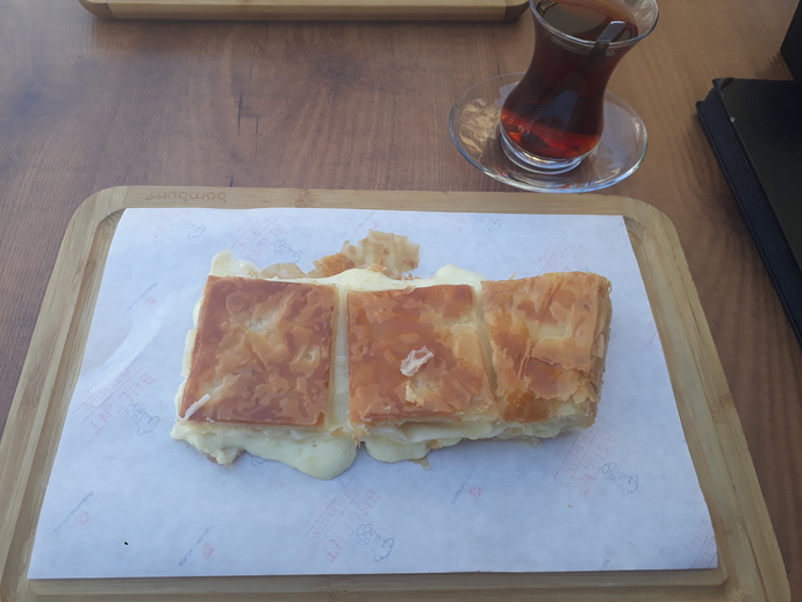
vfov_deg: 51.4
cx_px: 401
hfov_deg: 65.3
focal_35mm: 27
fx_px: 626
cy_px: 301
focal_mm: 3.6
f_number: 1.9
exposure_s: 1/241
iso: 40
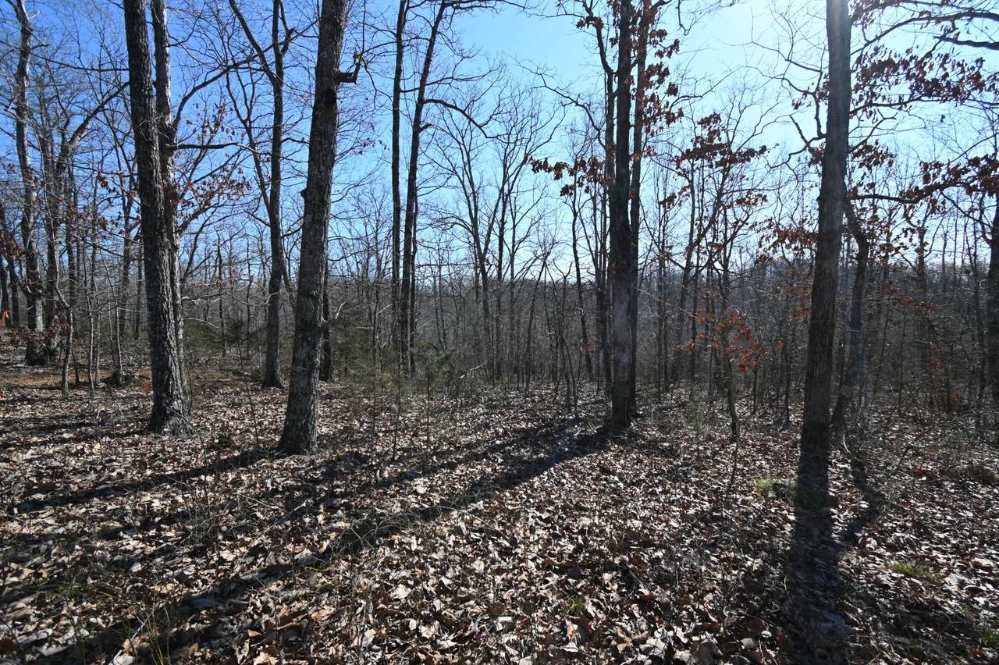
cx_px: 500
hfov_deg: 100.4
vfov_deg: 77.3
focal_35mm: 15
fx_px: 416
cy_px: 332
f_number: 4.5
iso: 100
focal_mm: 10
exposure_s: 1/500
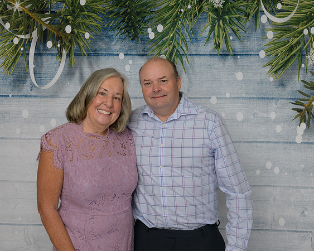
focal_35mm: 50
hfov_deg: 37.4
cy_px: 110
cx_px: 117
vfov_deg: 30.4
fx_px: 461
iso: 400
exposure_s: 1/125
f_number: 10
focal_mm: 36
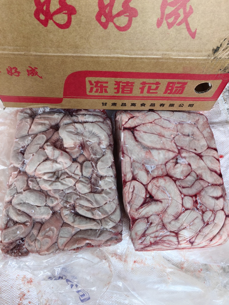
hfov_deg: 51.3
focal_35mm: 27
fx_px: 238
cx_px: 114
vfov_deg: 65.3
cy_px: 152
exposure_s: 1/100
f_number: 2
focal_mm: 5.75
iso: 160
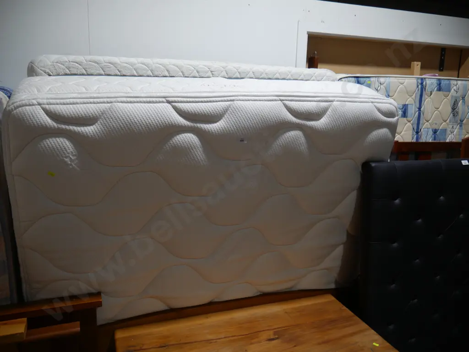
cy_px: 176
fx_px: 380
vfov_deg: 49.8
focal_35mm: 28
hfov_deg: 63.4
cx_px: 234
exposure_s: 1/125
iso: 200
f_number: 3.5
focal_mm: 14
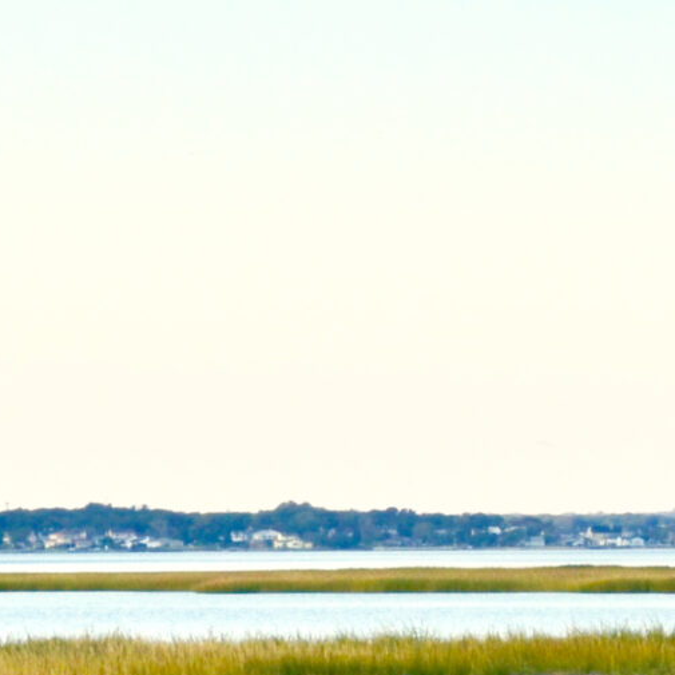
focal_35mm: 232
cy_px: 662
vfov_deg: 7.5
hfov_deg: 7.2
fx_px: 5118
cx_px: 1488
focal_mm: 36
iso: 200
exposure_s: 1/100
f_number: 11
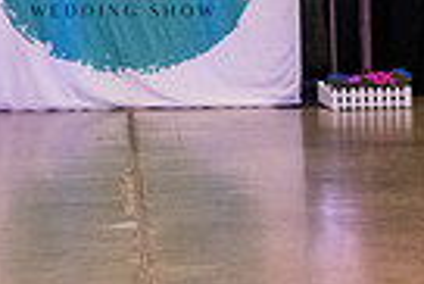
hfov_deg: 9.6
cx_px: -131
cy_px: -80
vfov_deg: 6.5
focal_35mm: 209
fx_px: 2464
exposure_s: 1/400
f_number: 4
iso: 3200
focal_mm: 49
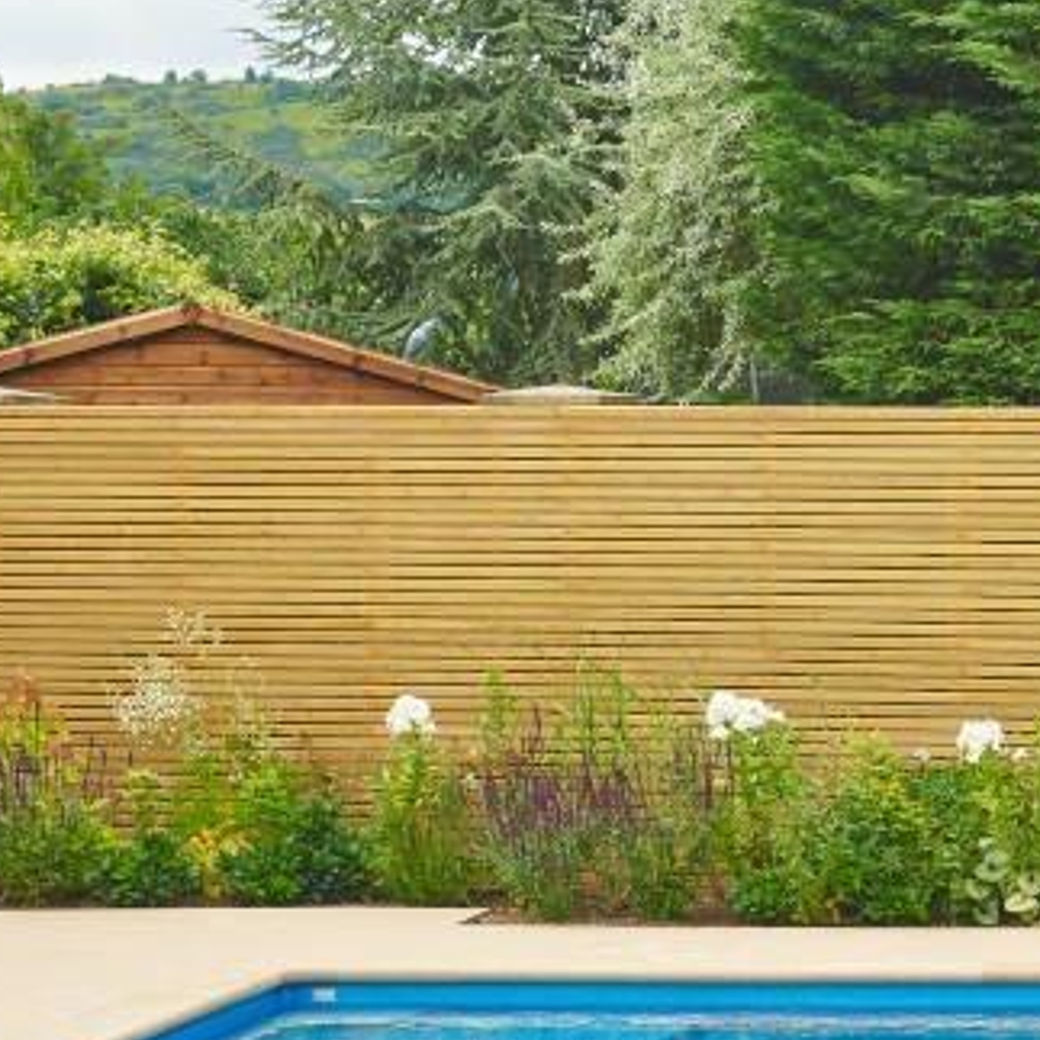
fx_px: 4249
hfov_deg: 13.0
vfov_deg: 13.9
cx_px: 1655
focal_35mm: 125
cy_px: 755
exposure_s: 1/250
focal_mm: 38
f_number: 5.6
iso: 640
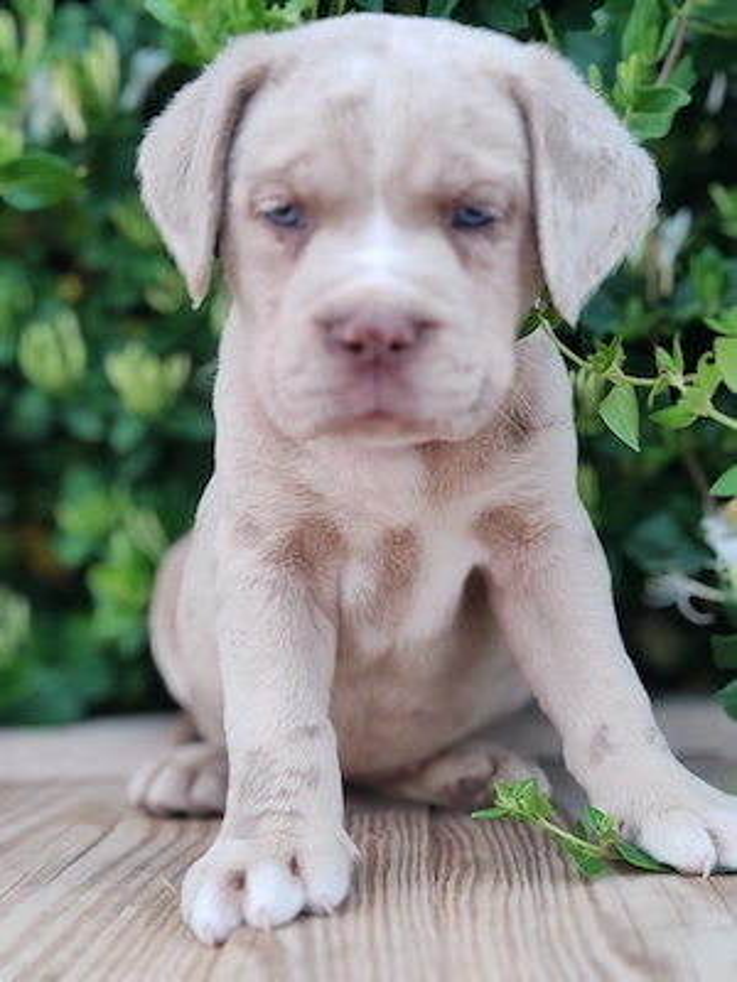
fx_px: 1533
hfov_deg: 27.0
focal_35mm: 54
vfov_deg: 35.5
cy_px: 491
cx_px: 368
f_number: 2.4
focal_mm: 6.12
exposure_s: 1/100
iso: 1000
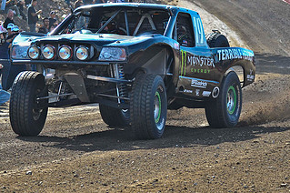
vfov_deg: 6.3
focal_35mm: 218
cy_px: 66
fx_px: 1754
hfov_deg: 9.4
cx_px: 112
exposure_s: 1/1000
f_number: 4.8
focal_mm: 120
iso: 640
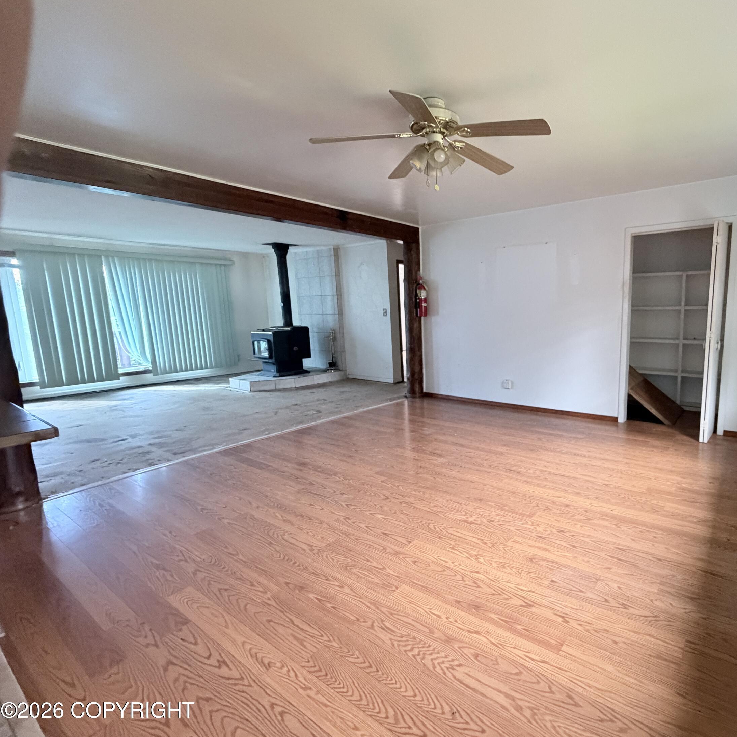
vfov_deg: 84.0
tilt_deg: -8.3
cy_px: 365
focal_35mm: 17
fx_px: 409
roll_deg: +0.5
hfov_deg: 80.5
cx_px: 506
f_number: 2.2
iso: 640
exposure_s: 1/60
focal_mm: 2.22
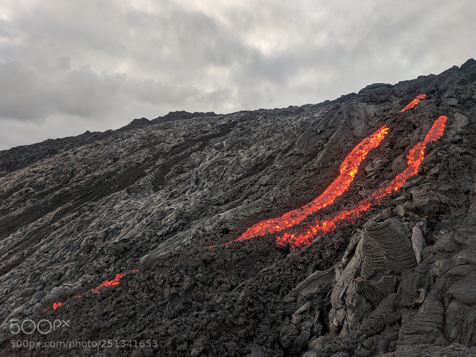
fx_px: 385
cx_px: 246
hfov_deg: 63.4
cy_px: 177
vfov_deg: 49.7
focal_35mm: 28
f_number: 2
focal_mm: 4.67
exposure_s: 1/120
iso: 67
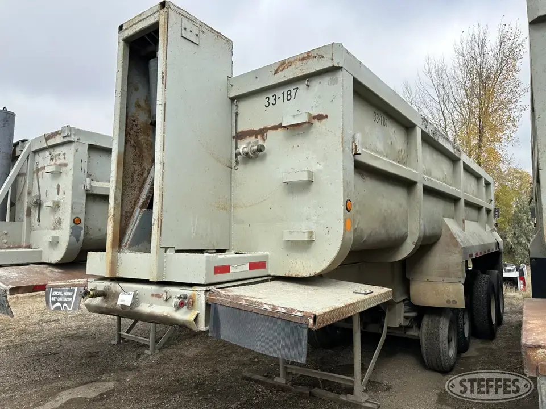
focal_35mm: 24
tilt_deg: +2.7
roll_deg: +0.4
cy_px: 204
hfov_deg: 71.6
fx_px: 379
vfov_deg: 56.8
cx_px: 273
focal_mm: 6.86
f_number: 1.78
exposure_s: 1/1880
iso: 80
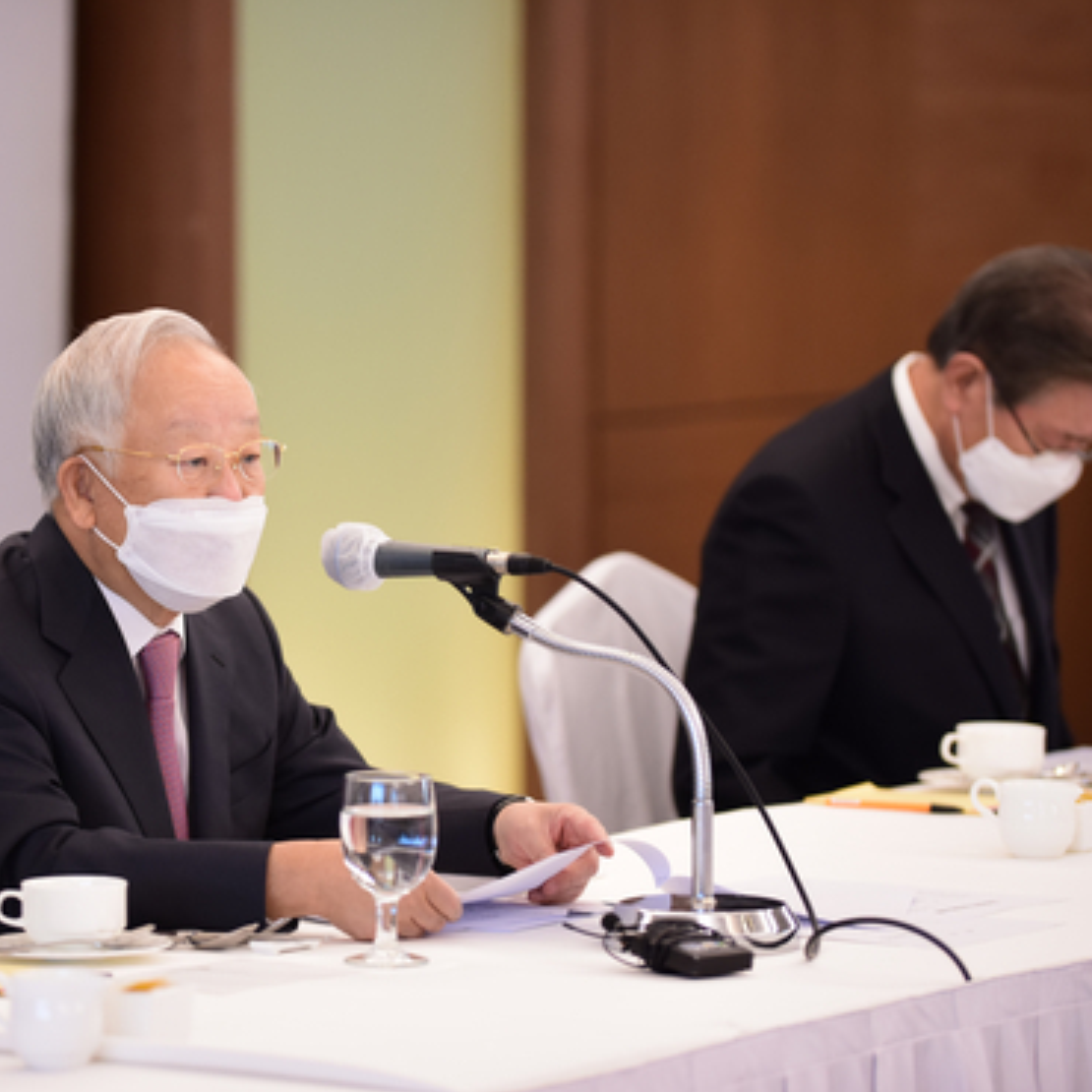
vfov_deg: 9.1
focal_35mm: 193
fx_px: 6888
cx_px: 304
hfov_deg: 9.1
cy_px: 545
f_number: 2
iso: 640
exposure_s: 1/250
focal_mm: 100
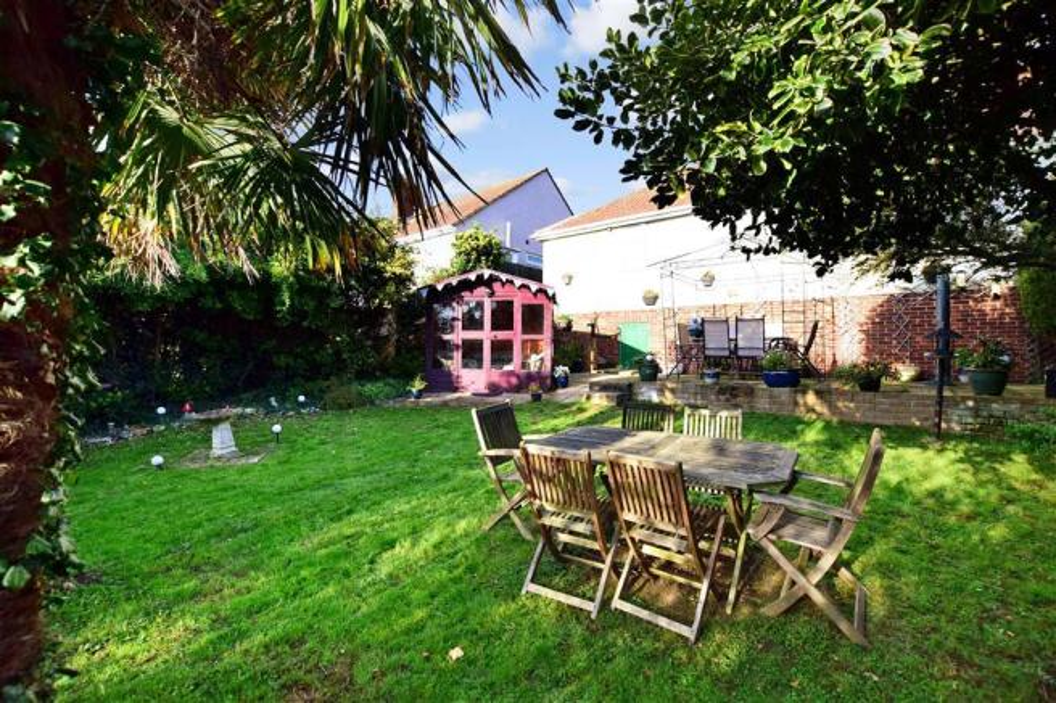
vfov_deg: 77.3
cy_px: 352
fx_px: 440
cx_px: 528
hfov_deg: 100.4
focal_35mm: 15
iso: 400
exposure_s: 1/250
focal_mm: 10
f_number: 8
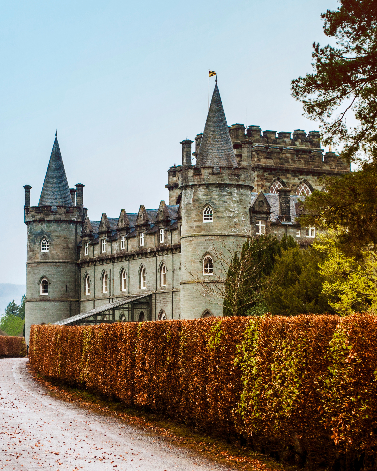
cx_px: 136
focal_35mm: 111
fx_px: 1548
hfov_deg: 13.9
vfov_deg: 17.3
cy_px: 235
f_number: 6.3
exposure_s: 1/160
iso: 200
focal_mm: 52
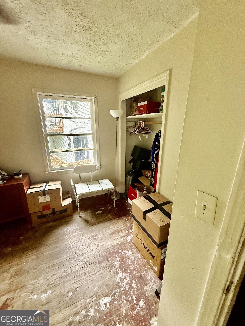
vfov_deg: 102.1
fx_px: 132
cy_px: 163
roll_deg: -1.3
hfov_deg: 85.7
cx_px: 122
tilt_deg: -14.5
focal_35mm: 14
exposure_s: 1/70
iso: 320
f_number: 2.2
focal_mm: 2.22
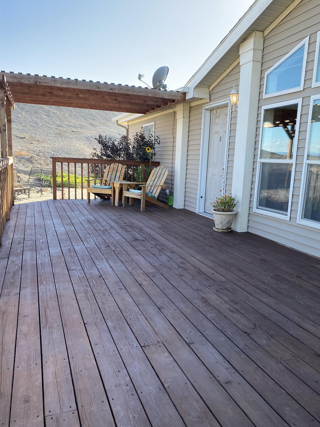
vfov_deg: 65.3
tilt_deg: -9.3
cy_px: 221
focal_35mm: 27
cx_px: 166
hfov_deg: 51.3
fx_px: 333
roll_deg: -2.3
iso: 32
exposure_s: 1/536
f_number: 1.8
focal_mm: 4.25
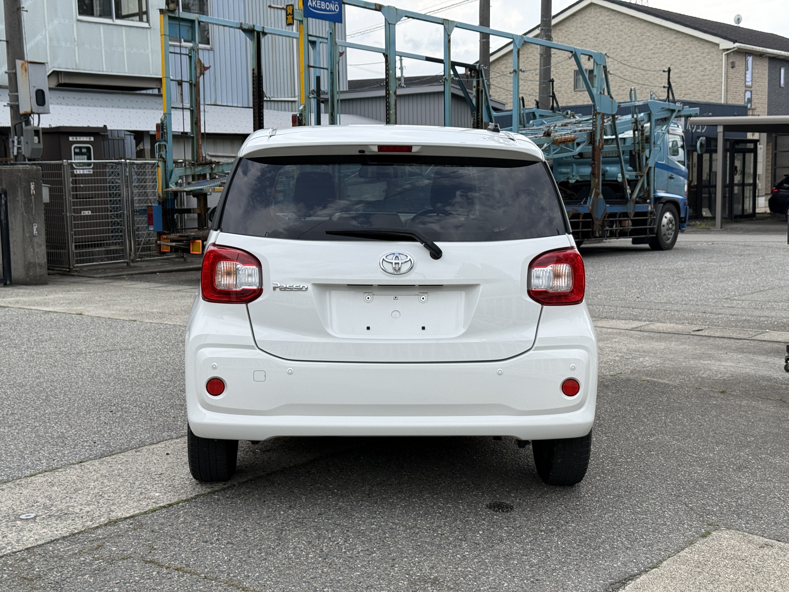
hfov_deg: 39.7
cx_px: 394
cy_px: 296
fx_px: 1094
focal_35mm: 48
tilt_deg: -5.8
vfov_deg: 30.3
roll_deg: +1.4
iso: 80
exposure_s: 1/4098
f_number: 1.78
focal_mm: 6.76
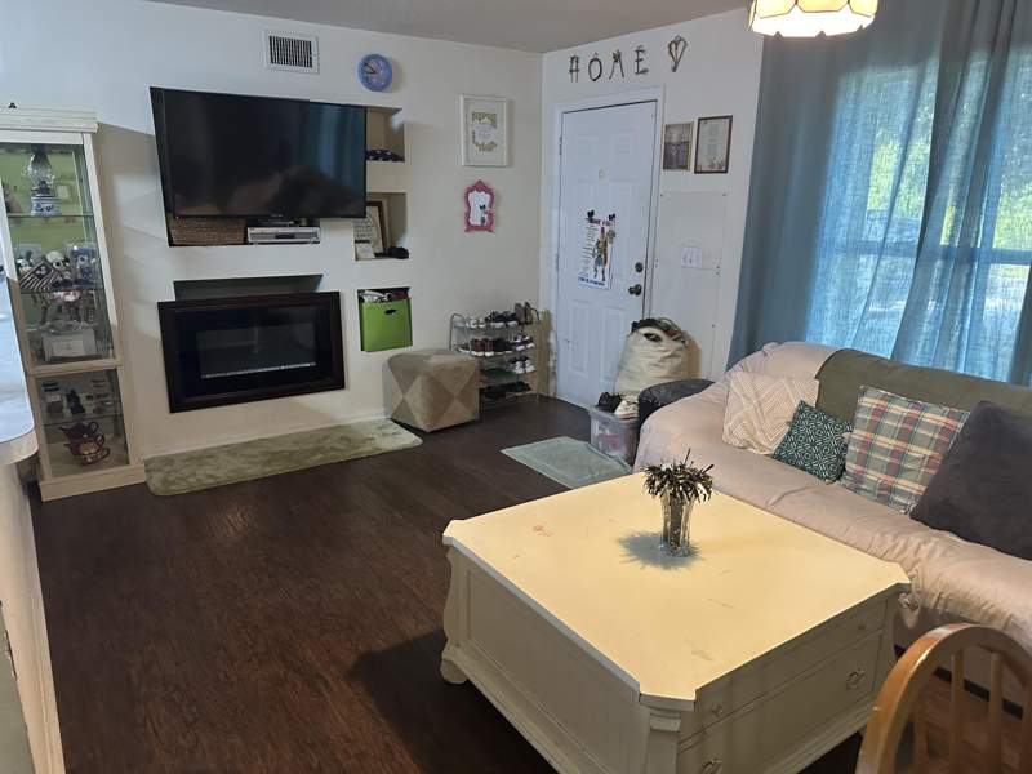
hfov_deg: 71.6
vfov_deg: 56.8
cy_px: 387
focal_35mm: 24
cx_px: 516
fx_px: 716
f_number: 1.78
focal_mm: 6.86
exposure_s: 1/60
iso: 500
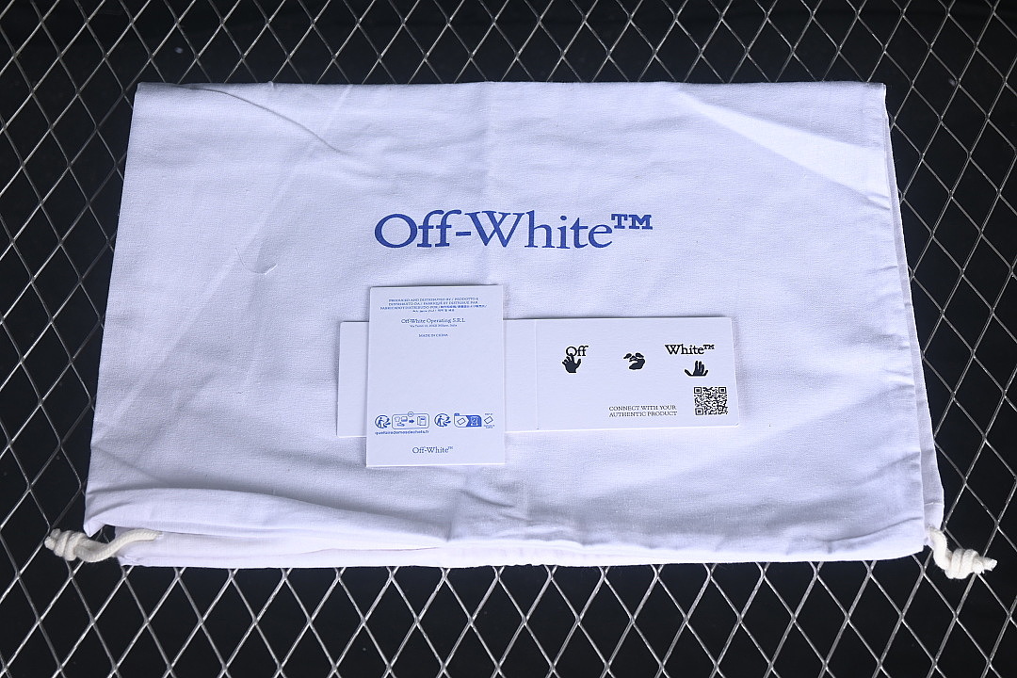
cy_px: 339
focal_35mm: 75
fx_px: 2119
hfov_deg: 27.0
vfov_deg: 18.2
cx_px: 508
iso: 160
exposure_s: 1/80
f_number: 7.1
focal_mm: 50
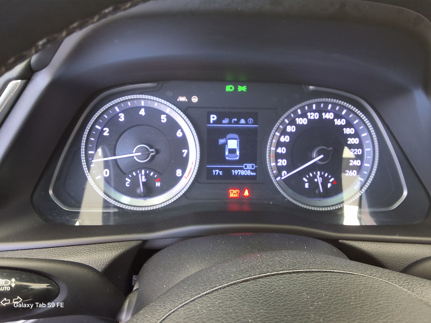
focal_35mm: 28
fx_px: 349
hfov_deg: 63.4
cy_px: 162
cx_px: 216
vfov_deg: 49.7
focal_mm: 2.91
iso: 250
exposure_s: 1/30
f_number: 1.9
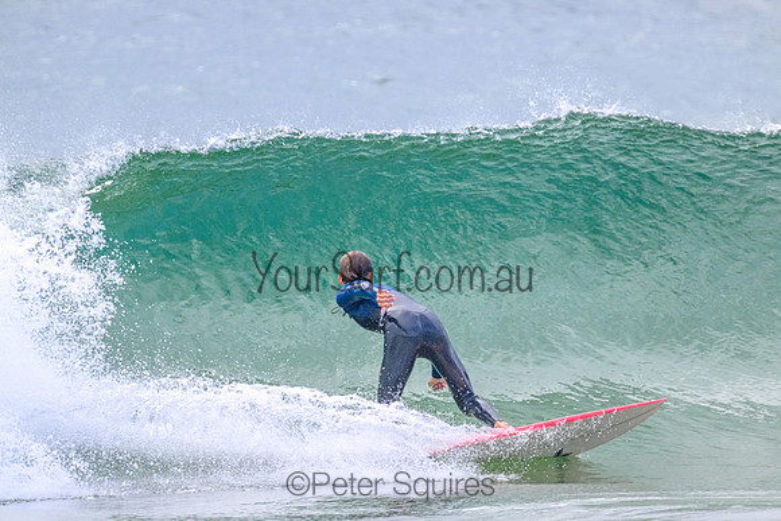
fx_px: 17359
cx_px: 390
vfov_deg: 1.7
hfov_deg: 2.6
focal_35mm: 800
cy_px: 260
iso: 2800
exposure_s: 1/1600
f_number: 11
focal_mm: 800
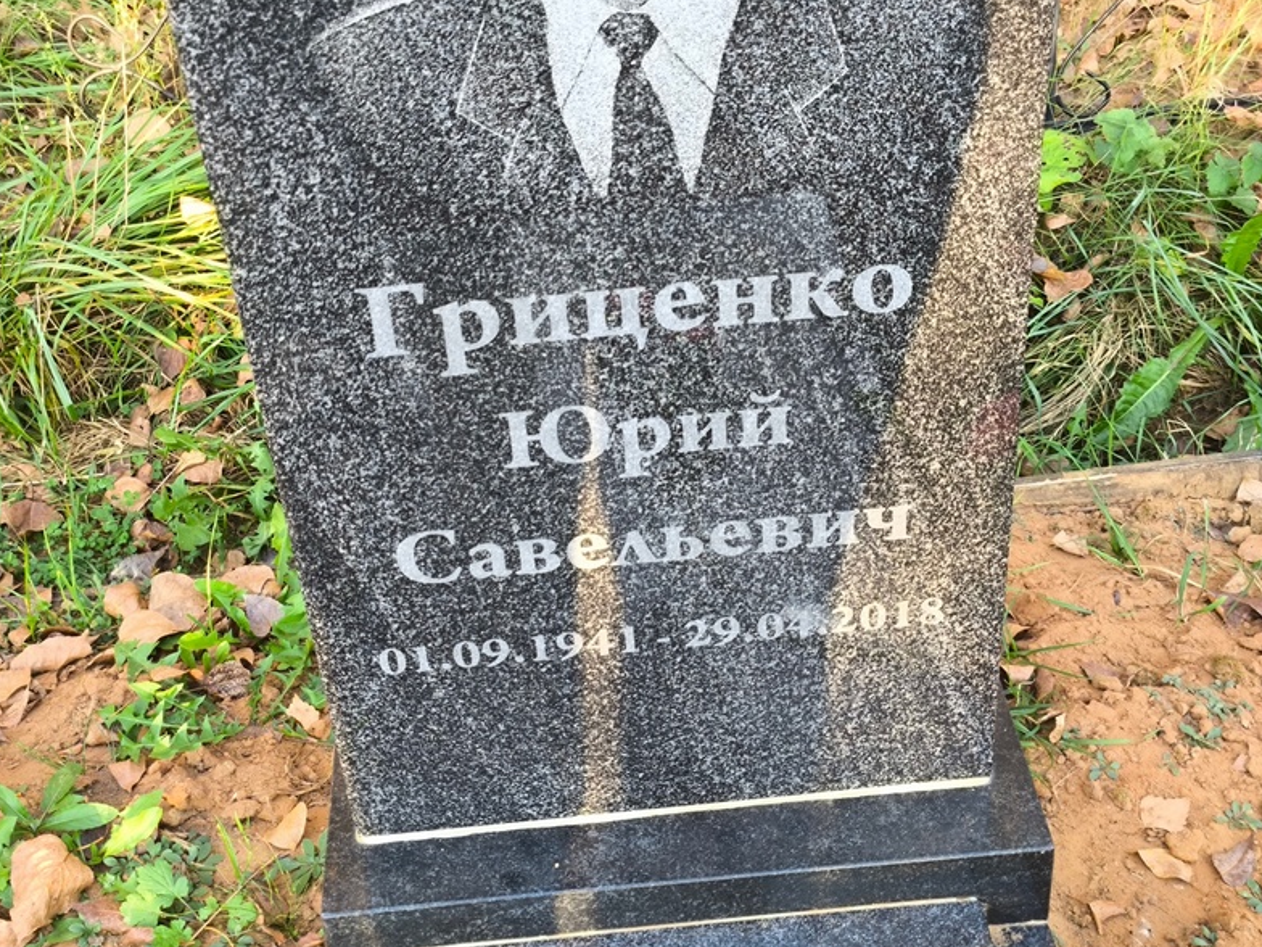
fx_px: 1859
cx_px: 629
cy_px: 475
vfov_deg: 28.6
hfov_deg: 37.5
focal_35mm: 51
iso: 80
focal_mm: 4.71
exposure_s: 1/60
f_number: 1.7
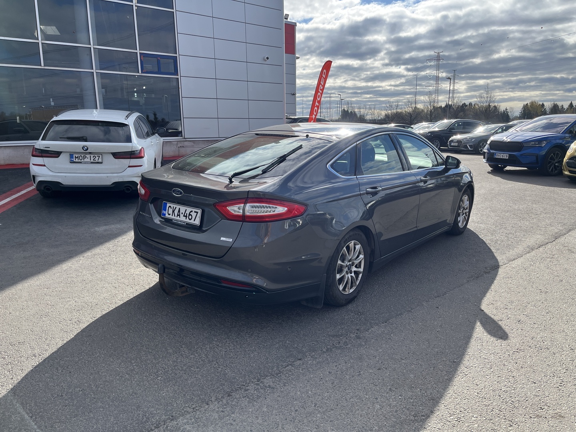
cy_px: 216
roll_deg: +1.4
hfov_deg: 67.3
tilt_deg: -11.3
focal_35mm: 26
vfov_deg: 53.1
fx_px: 433
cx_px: 288
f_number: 1.6
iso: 50
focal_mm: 5.1
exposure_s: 1/3215
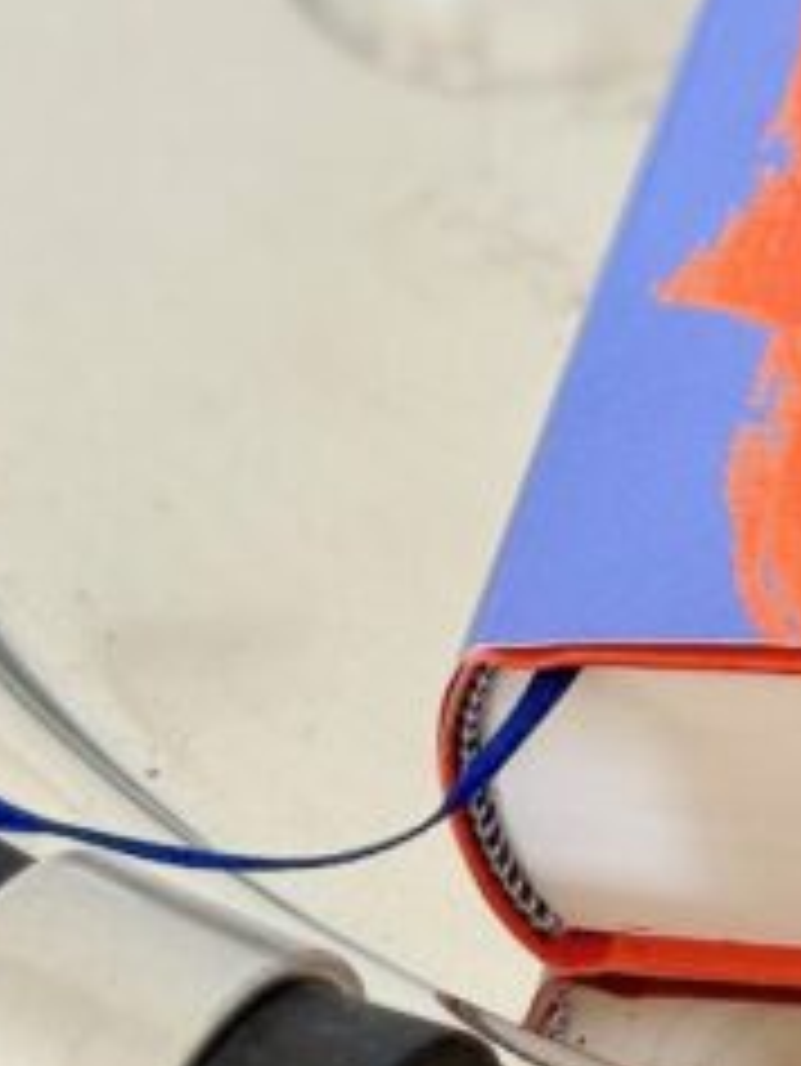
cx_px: 1593
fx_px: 6381
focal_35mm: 207
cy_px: -814
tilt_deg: -37.8
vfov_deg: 9.2
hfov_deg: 6.9
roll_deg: +4.1
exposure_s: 1/179
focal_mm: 6.76
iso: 64
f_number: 1.78
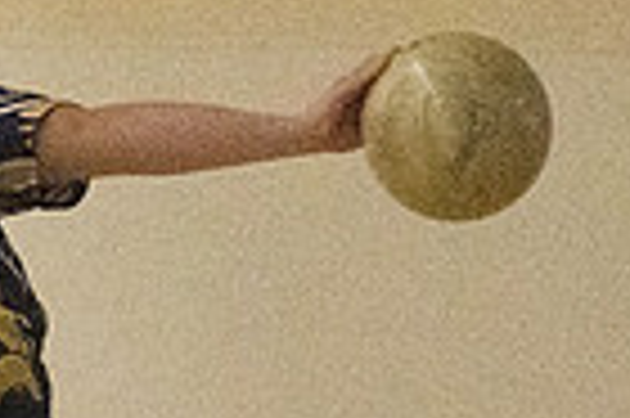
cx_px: -284
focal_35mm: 837
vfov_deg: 1.6
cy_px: 373
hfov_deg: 2.5
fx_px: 14630
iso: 10000
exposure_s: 1/1250
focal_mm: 135
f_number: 4.5
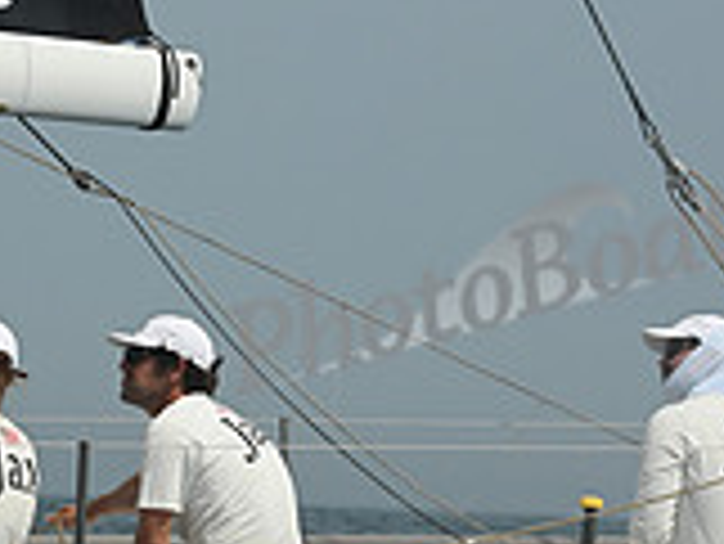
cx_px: 0
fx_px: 6677
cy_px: 573
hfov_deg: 6.2
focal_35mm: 319
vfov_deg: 4.7
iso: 320
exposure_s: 1/1250
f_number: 11
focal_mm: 92
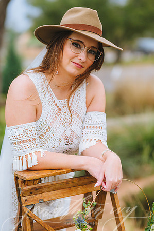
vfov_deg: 23.9
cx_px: 77
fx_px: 547
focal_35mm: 85
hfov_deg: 16.0
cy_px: 116
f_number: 2
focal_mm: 85
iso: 320
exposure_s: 1/1000
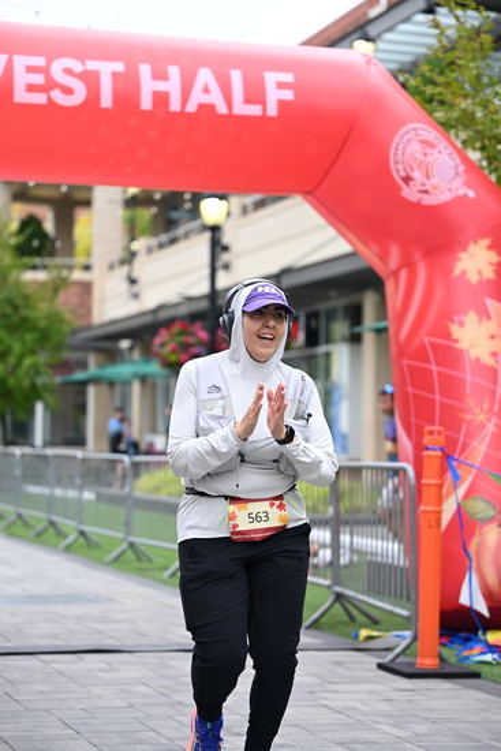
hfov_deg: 15.9
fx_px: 1794
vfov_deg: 23.6
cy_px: 376
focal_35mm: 86
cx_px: 250
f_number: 2.8
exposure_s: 1/1600
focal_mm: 86
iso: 640
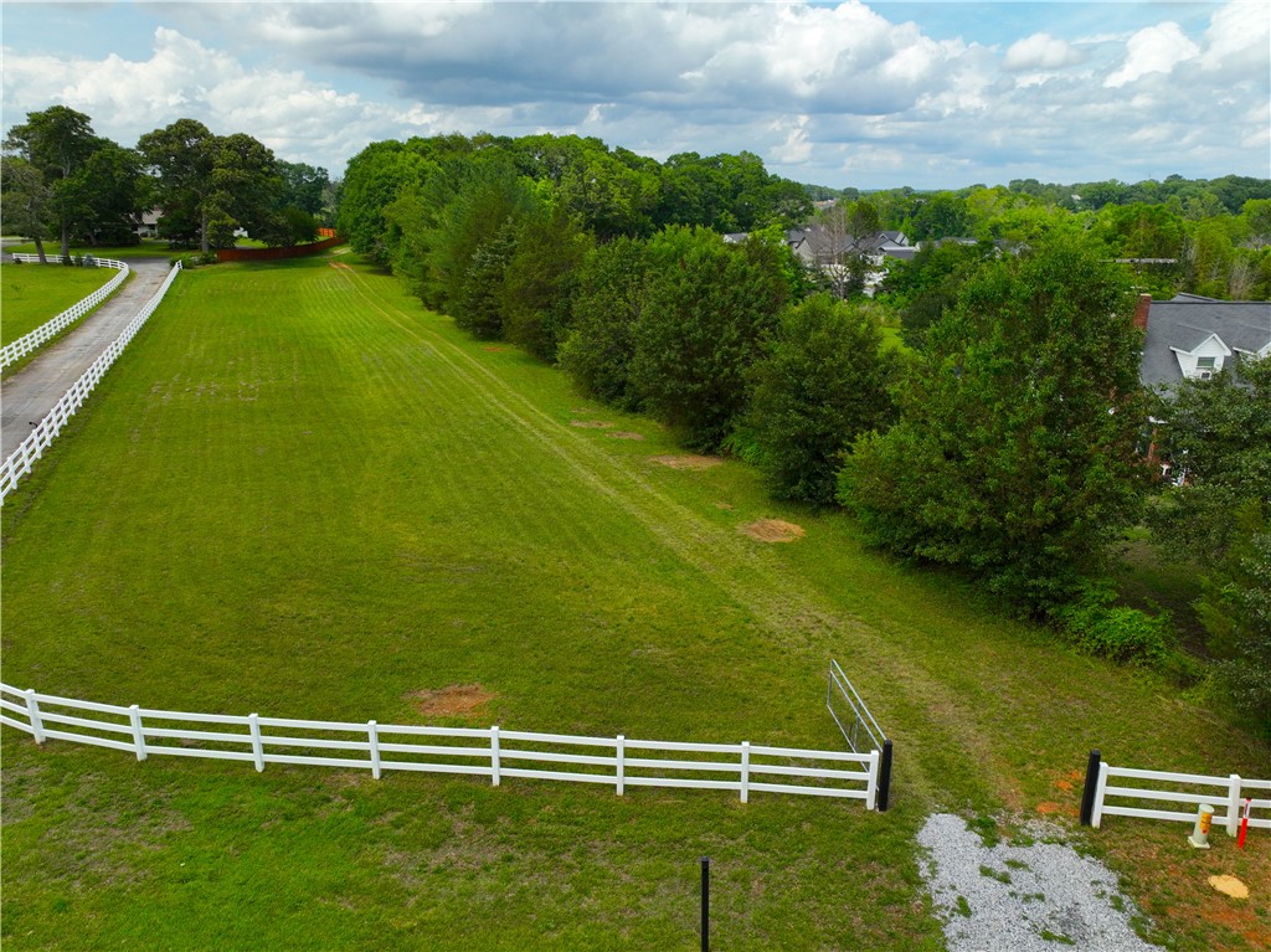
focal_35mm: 24
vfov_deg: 56.8
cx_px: 636
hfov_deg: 71.6
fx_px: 881
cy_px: 476
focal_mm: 12.29
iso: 150
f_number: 2.8
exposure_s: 1/320
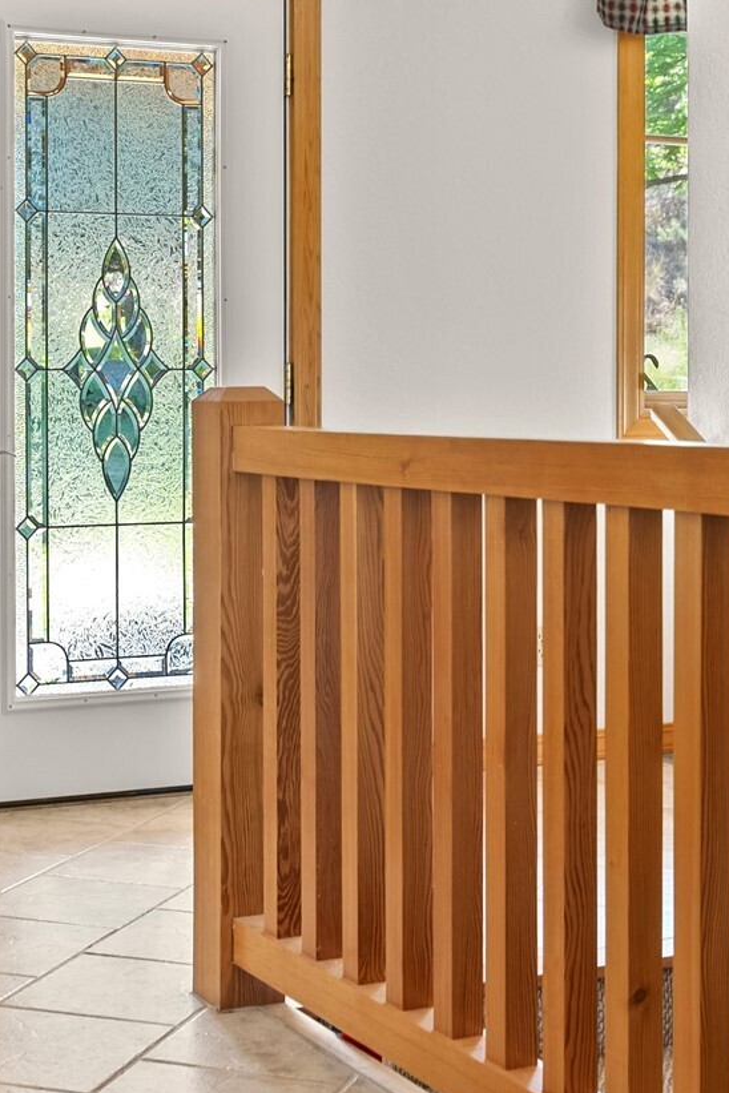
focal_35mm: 64
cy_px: 402
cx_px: 271
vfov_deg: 31.2
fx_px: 1948
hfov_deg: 21.1
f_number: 5.6
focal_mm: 31.1
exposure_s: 1/5
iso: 400
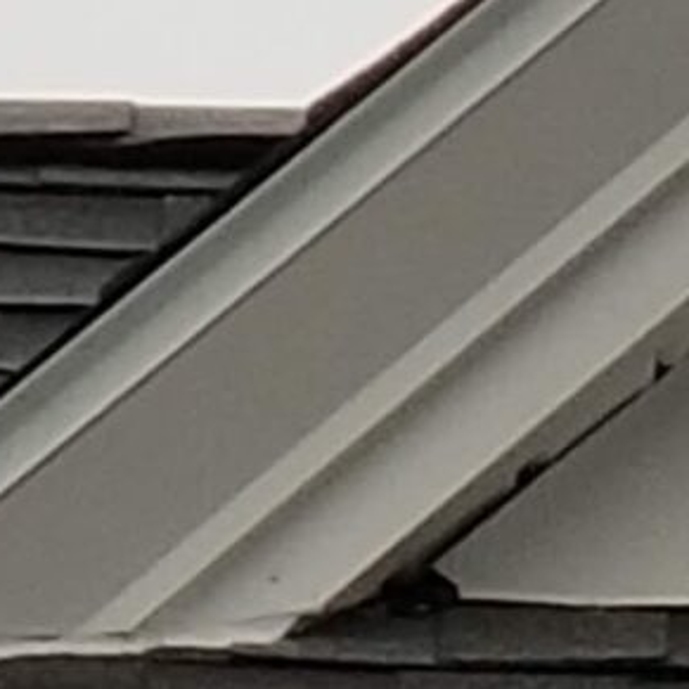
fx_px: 9098
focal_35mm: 404
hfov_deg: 4.3
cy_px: 1849
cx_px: 1219
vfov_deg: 4.2
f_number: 2.4
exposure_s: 1/30
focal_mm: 6
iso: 40
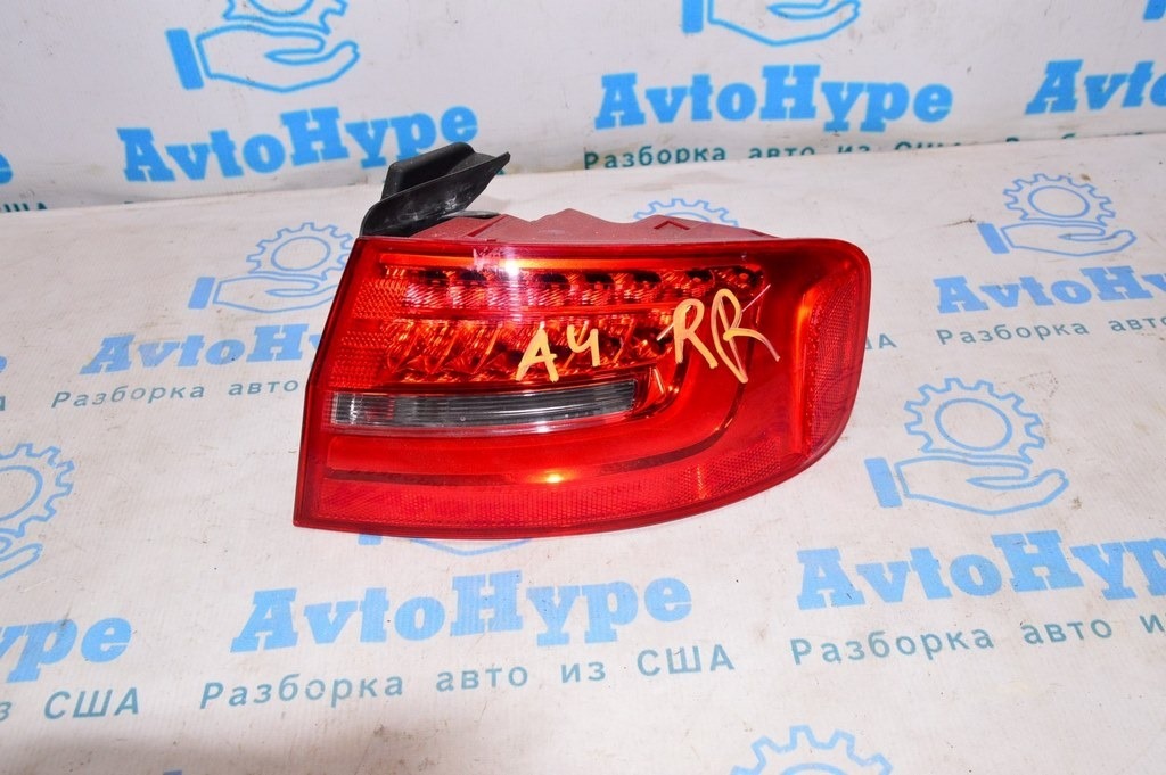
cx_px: 583
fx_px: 1019
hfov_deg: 59.5
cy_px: 388
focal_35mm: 32
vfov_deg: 41.6
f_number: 8
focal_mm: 21
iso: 1600
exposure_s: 1/200
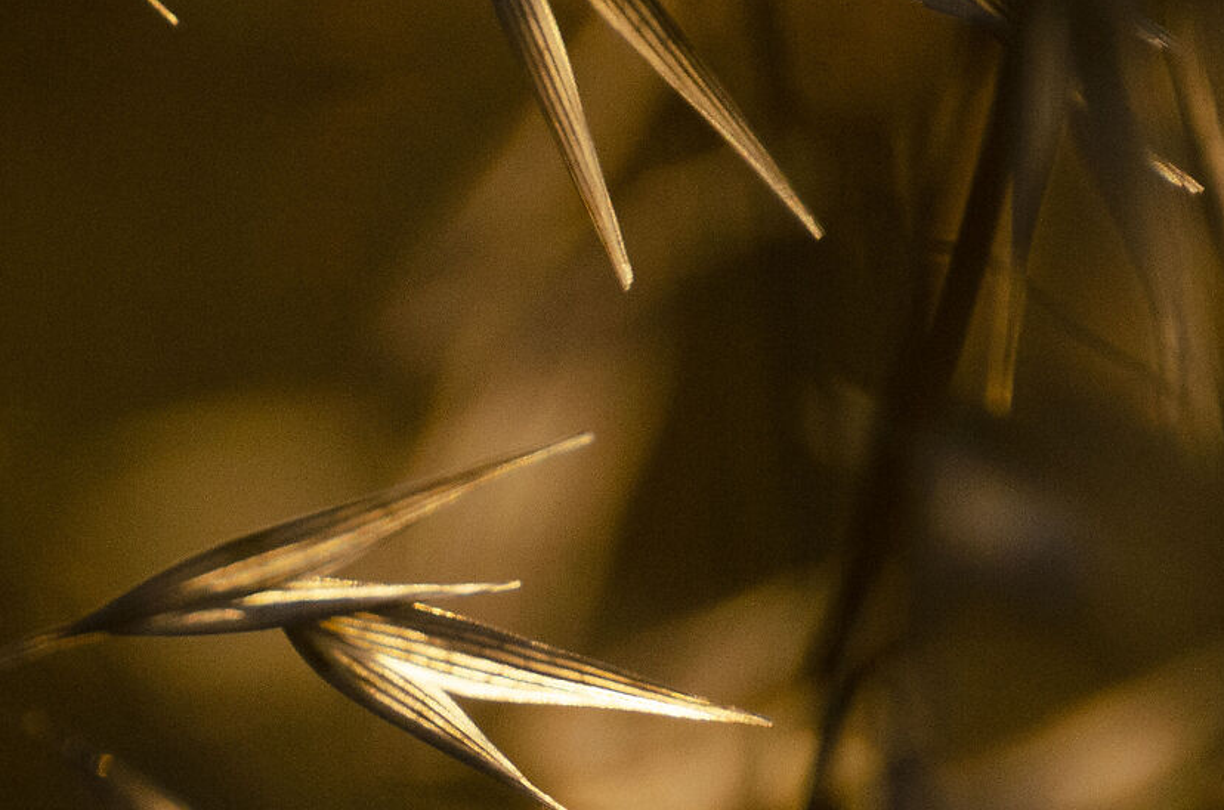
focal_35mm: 1305
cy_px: 743
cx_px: 449
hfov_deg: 1.6
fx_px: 44268
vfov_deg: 1.0
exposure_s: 1/4000
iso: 400
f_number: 5.6
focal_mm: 300
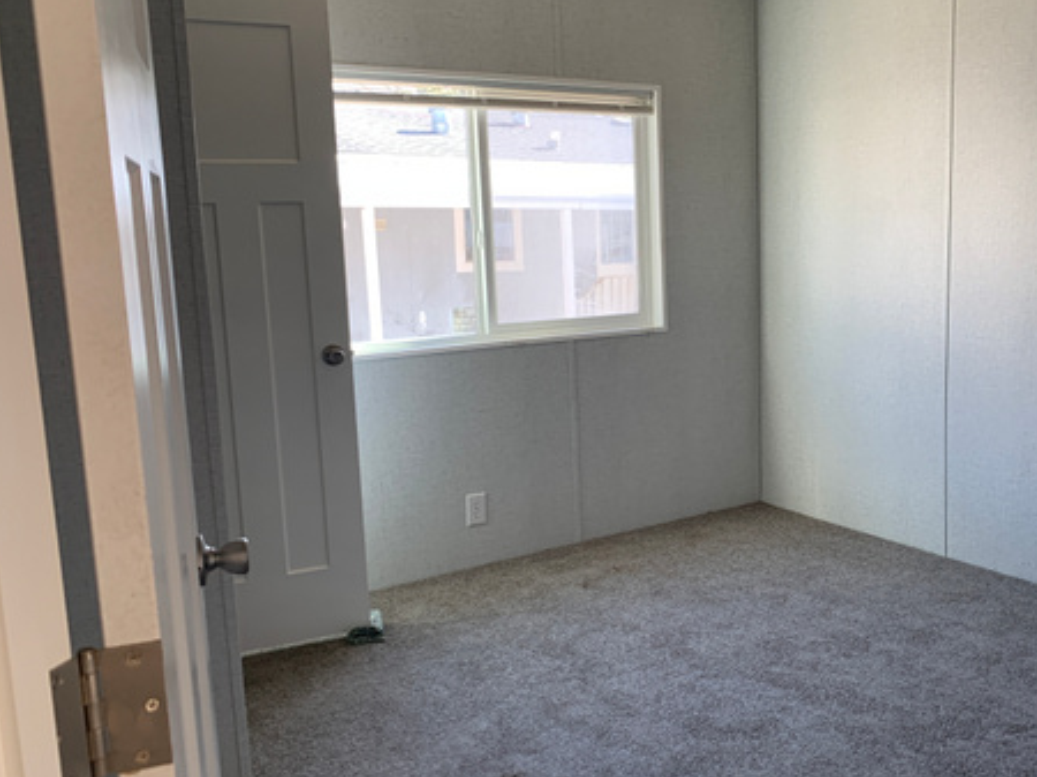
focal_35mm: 37
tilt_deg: -3.7
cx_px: 703
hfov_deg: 49.2
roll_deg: +1.6
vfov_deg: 38.6
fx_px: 1108
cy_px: 394
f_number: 1.8
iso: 64
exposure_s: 1/121
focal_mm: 4.25
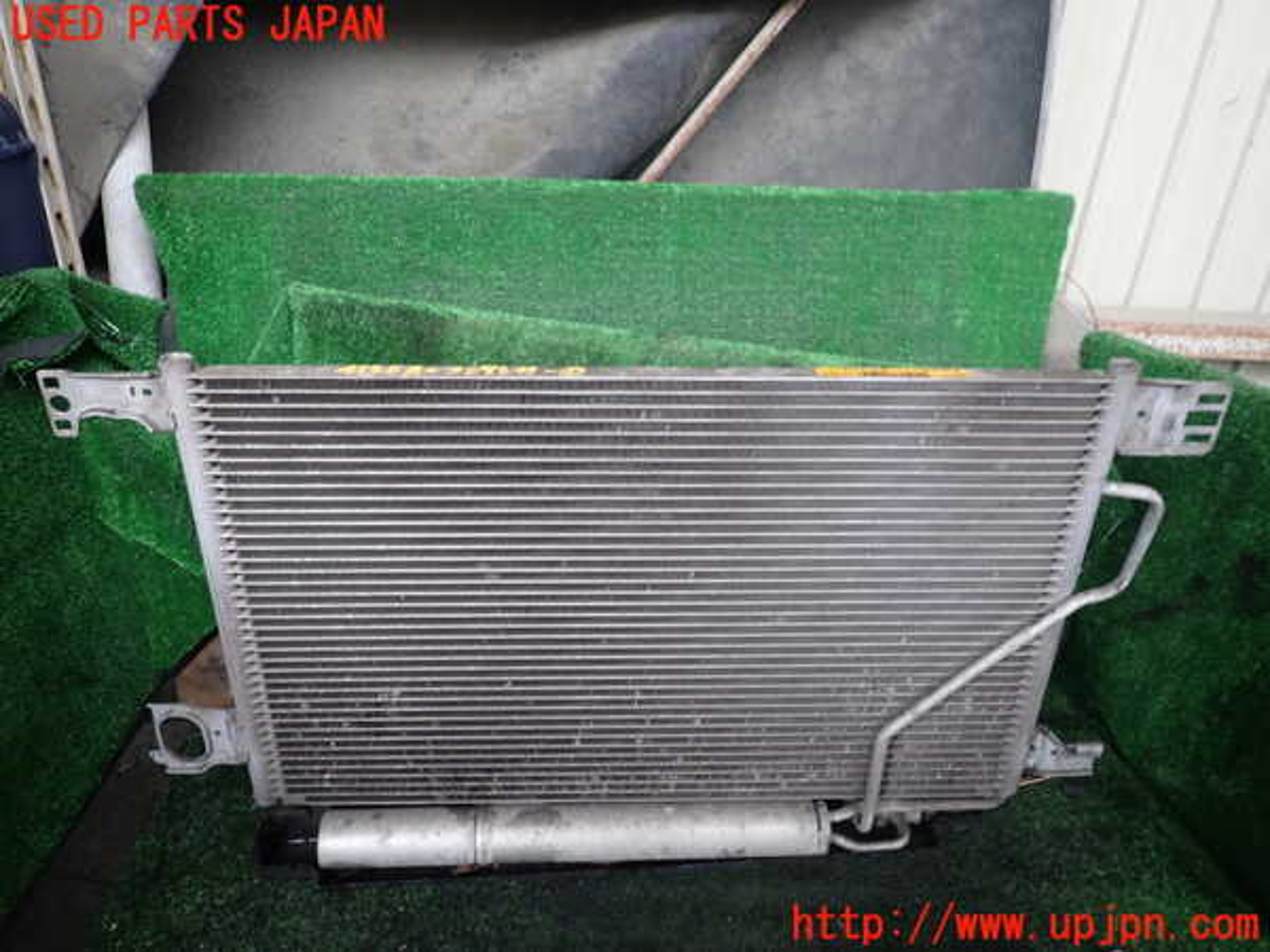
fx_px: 917
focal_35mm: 25
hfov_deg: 69.4
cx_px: 635
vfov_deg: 54.9
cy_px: 476
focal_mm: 4.5
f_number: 2
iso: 200
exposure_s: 1/50
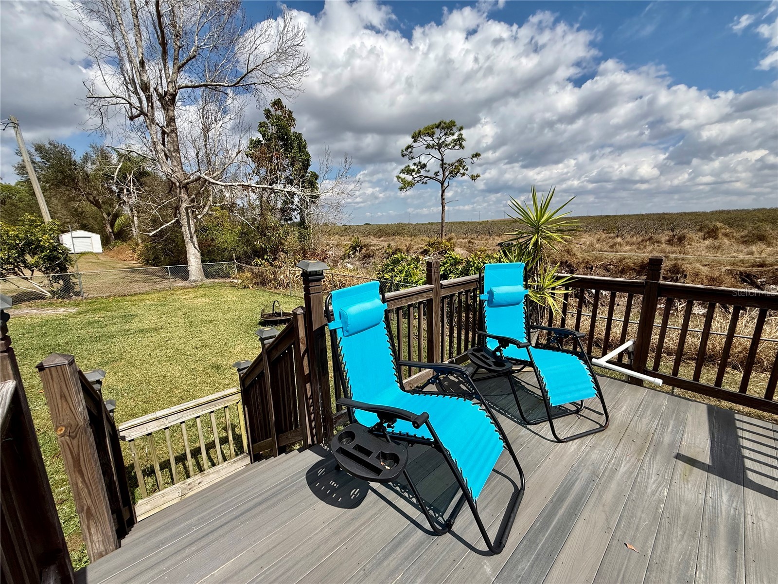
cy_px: 292
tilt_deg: -10.4
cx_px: 389
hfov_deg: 102.1
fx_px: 315
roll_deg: +1.2
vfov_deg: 85.7
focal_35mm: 14
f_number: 2.2
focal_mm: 2.22
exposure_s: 1/3460
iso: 50
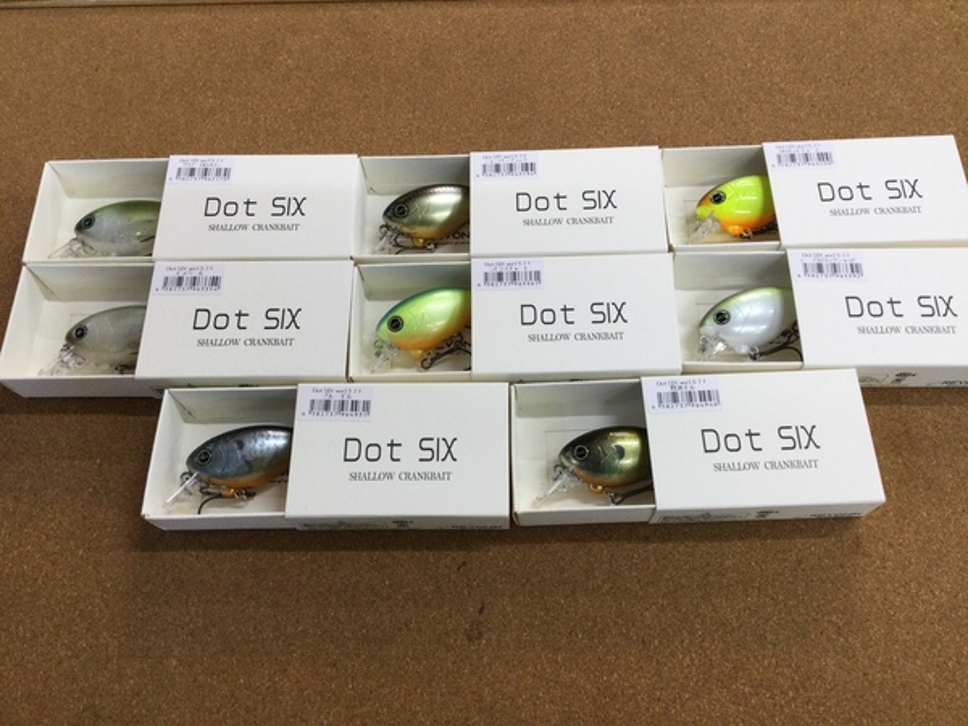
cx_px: 484
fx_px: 867
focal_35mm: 31
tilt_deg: -67.4
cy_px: 363
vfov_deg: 45.4
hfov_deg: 58.4
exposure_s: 1/30
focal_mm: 3.3
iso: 32
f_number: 2.4
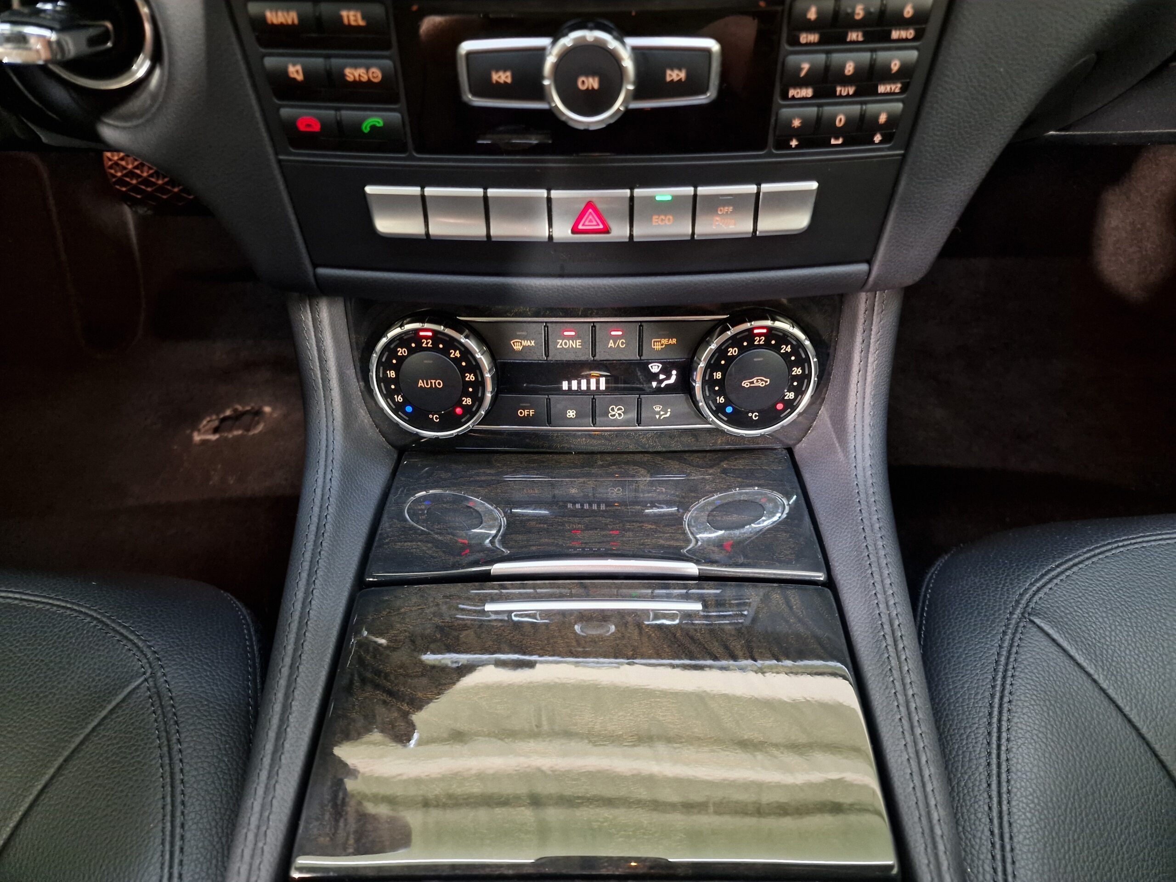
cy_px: 441
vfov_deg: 58.9
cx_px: 588
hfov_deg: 73.9
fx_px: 781
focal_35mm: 23
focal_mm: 6.4
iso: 500
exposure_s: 1/14
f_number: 1.8
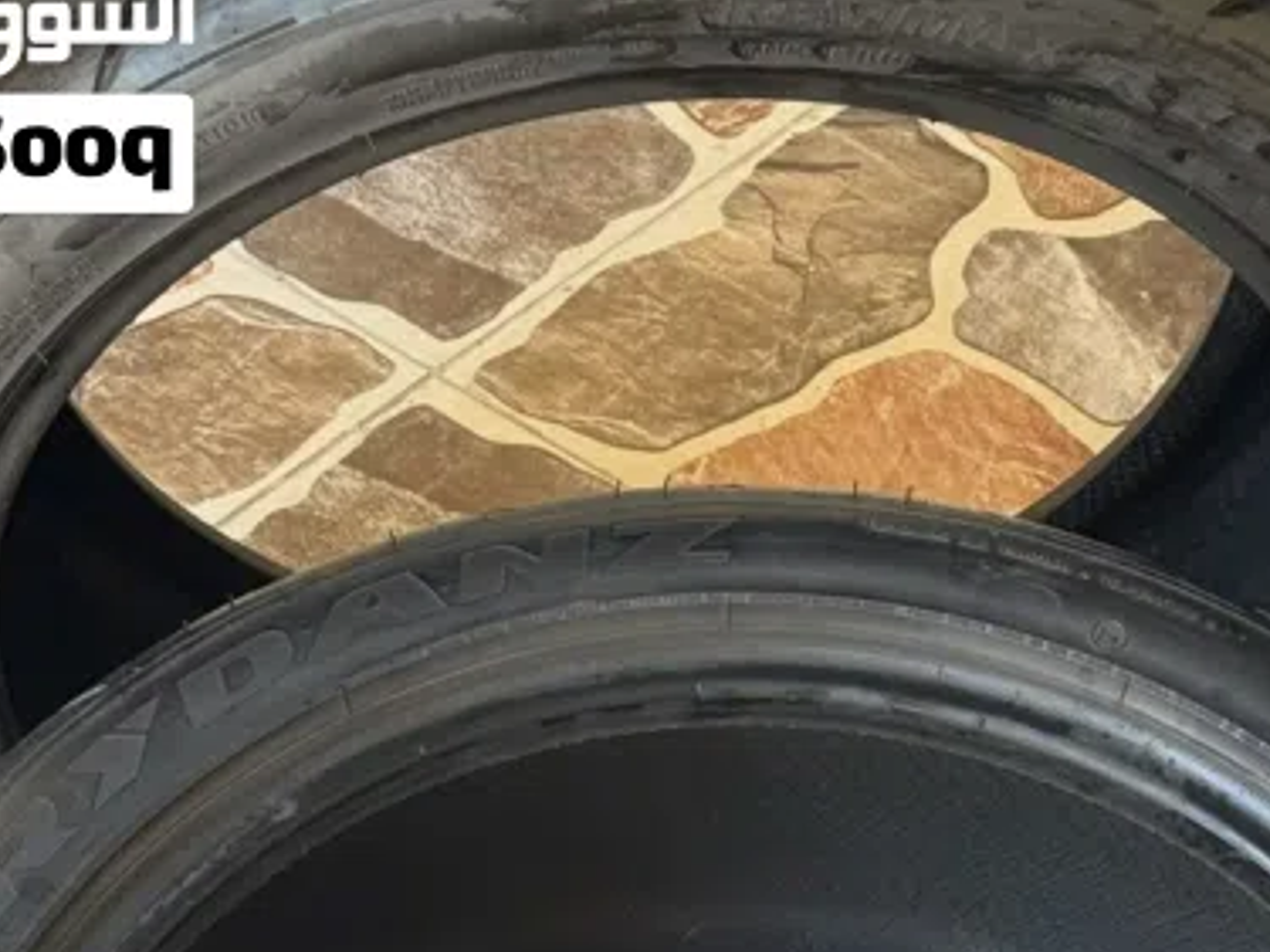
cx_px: 704
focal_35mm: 82
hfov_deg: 23.8
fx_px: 3007
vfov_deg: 17.9
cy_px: 701
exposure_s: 1/133
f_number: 1.78
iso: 64
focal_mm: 6.76
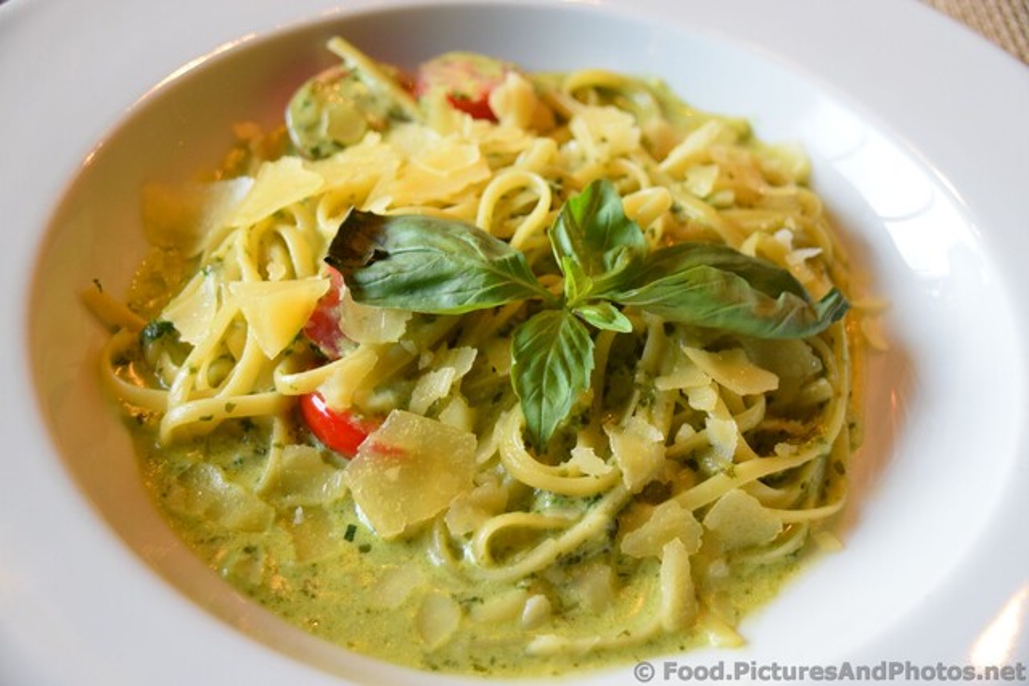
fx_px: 1372
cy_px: 343
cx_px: 514
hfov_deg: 41.1
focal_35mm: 48
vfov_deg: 28.1
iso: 2000
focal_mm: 32
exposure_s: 1/125
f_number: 4
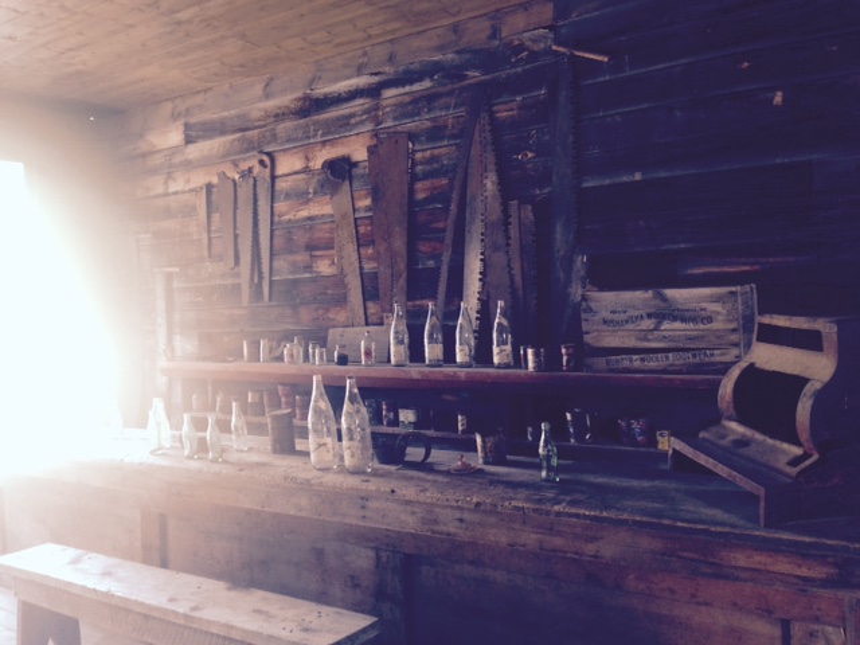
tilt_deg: -2.8
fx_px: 820
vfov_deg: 42.9
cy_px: 322
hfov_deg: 55.4
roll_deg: +1.7
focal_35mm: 33
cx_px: 430
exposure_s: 1/20
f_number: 2.4
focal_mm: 4.12
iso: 100
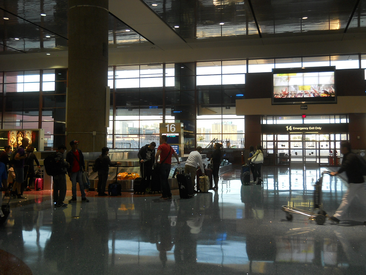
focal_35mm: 41
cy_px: 138
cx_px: 183
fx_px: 433
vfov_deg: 35.1
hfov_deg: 45.8
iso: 125
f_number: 3.1
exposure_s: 1/30
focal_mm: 6.72
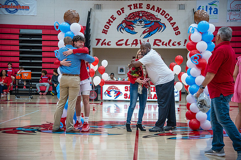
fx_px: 468
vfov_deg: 19.4
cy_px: 80
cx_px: 120
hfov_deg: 28.9
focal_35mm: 70
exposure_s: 1/320
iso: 2000
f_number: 4
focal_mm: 70
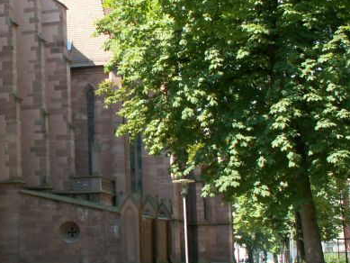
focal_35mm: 72
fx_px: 728
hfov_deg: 25.6
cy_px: 93
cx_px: -5
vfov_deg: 20.4
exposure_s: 1/100
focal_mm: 5.86
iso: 50
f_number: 4
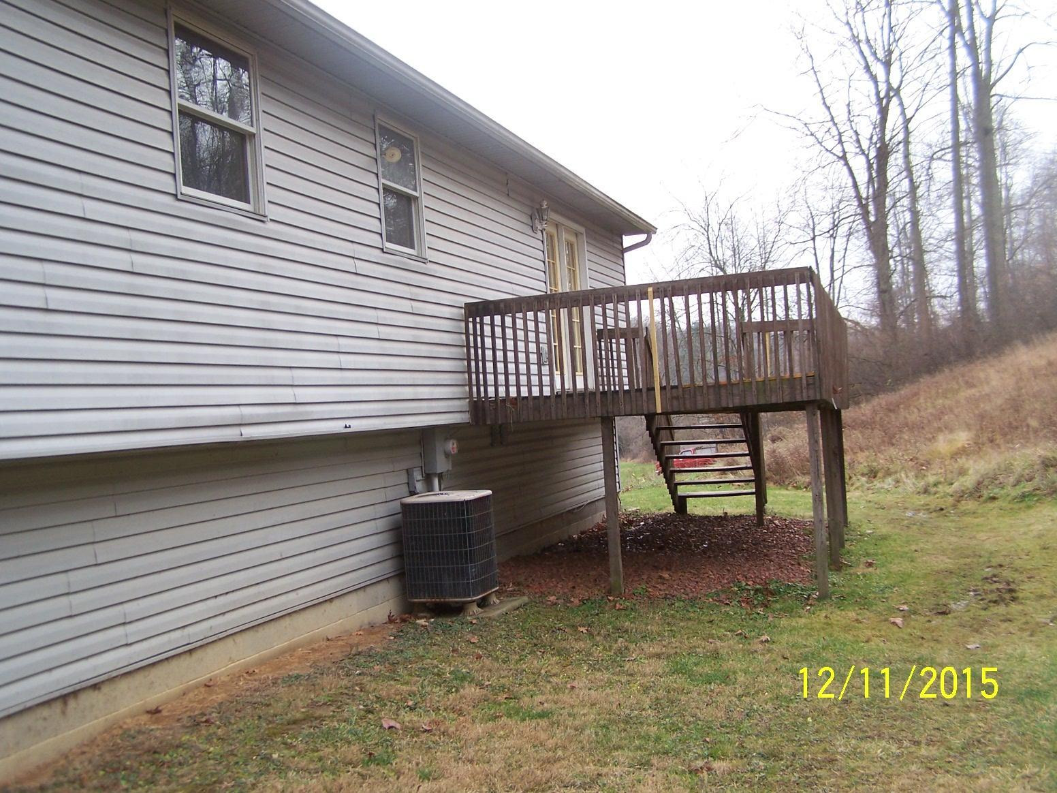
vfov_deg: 37.7
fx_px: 1160
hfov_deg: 49.0
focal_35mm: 38
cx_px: 528
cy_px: 396
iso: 80
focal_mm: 6.3
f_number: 2.8
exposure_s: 1/160
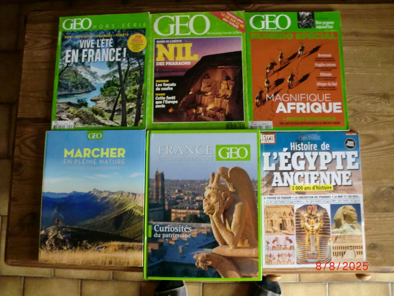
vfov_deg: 40.7
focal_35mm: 35
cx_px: 197
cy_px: 148
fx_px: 398
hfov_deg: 52.6
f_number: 3.1
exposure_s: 1/60
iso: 800
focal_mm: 6.3
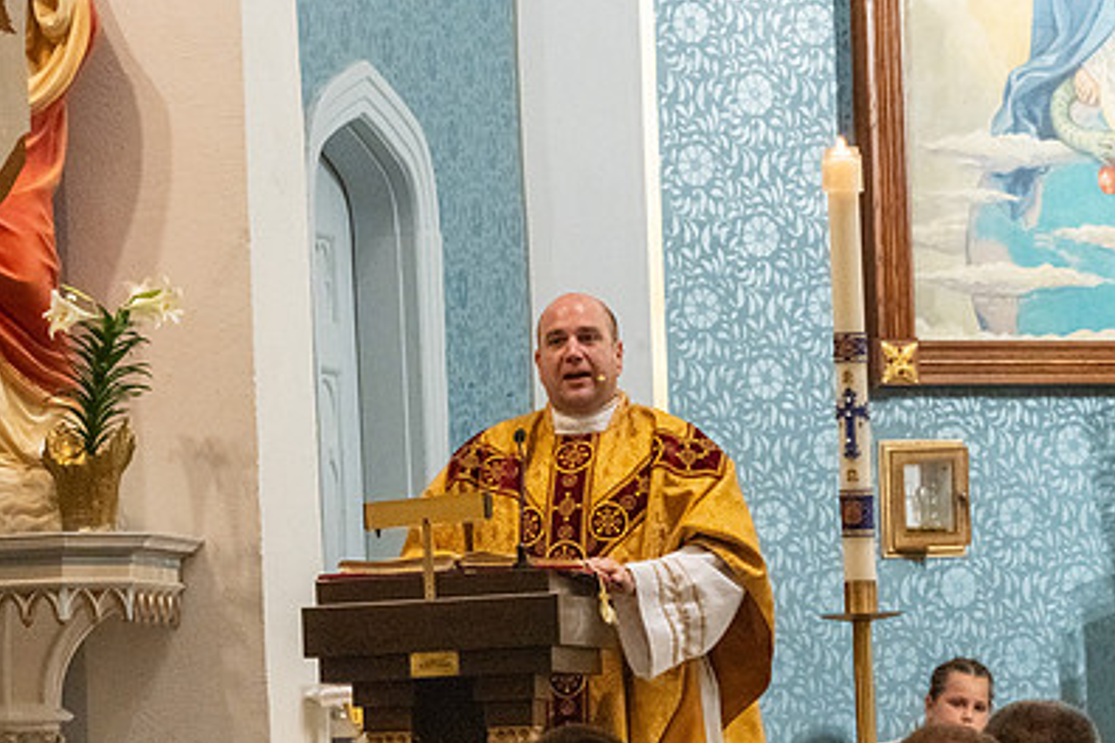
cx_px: 631
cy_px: 536
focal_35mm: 293
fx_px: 9074
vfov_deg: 4.7
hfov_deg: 7.0
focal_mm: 200
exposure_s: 1/60
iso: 5000
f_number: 11
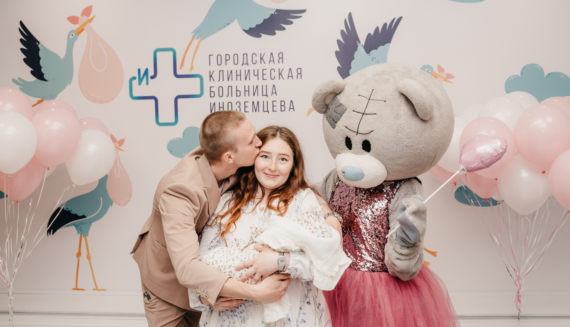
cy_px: 190
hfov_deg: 52.7
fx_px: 576
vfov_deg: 31.7
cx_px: 285
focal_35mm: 38
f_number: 4
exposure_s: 1/160
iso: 400
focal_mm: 35
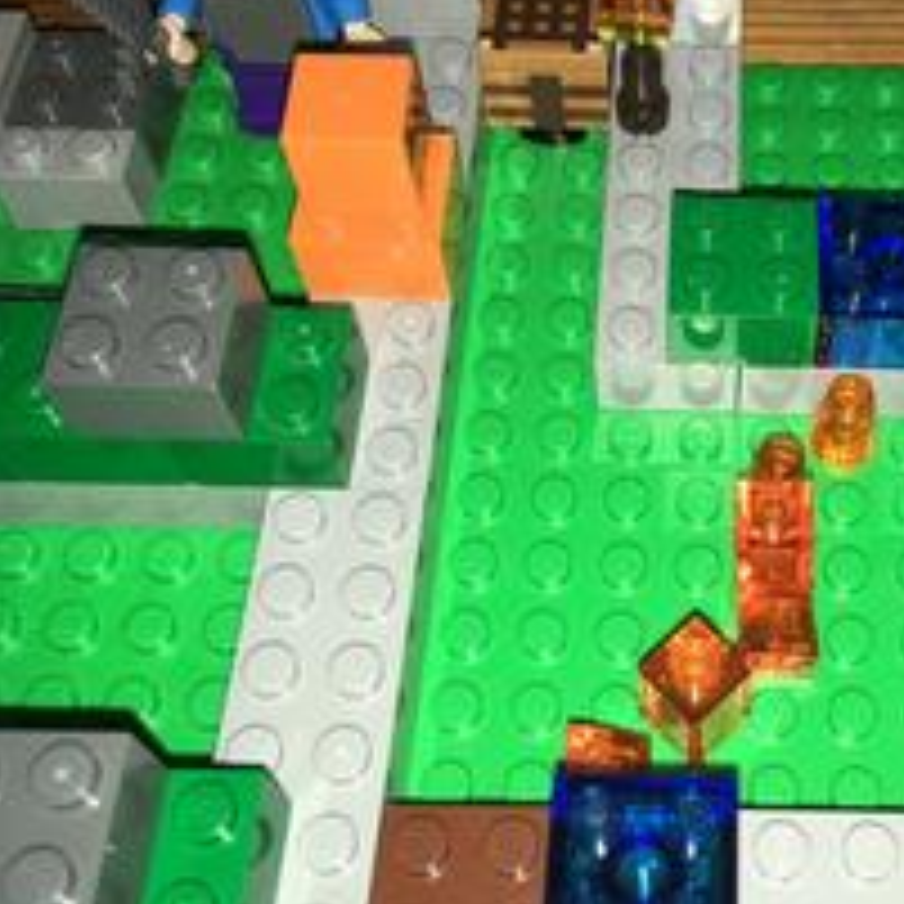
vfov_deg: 36.8
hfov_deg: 35.5
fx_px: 1359
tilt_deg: -59.0
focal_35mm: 46
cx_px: 729
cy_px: 405
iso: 25
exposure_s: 1/99
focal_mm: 4.15
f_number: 2.2
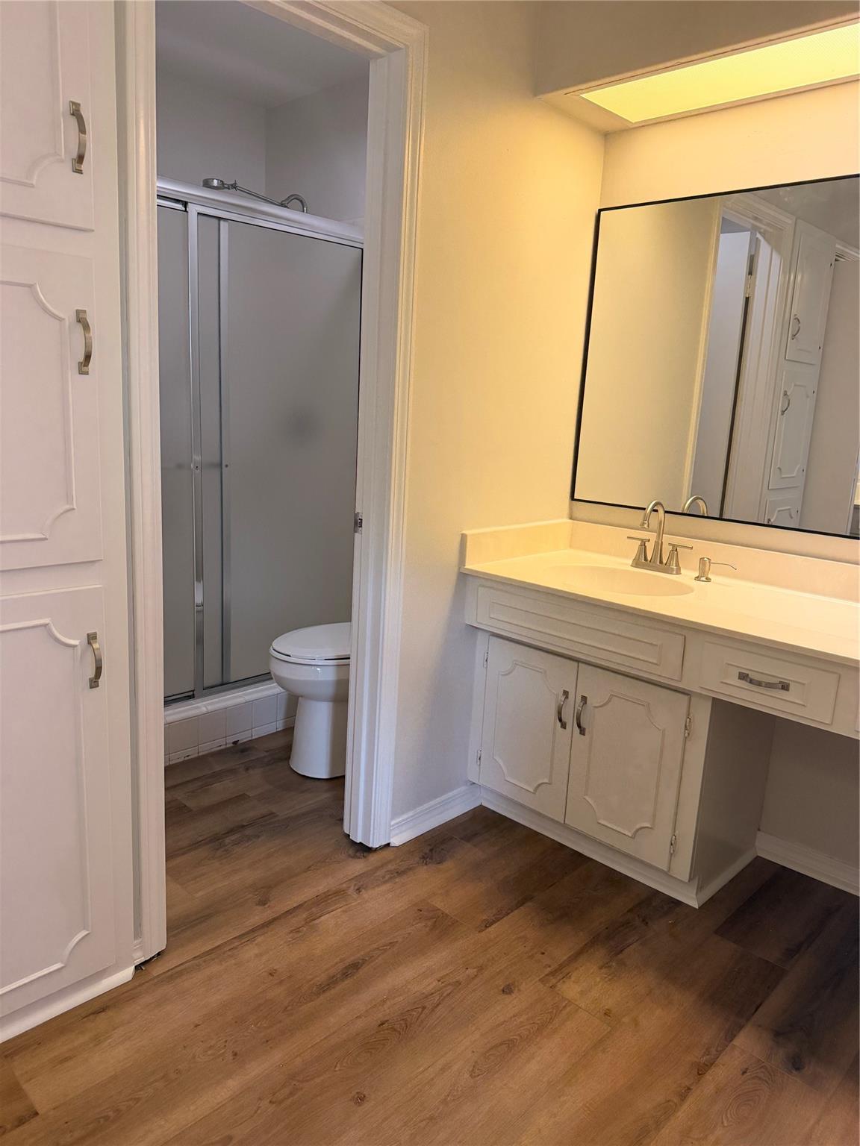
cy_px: 573
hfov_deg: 56.8
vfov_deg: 71.6
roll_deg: -3.0
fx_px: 795
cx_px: 430
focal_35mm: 24
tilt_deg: -12.3
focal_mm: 6.76
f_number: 1.78
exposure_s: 1/120
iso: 250
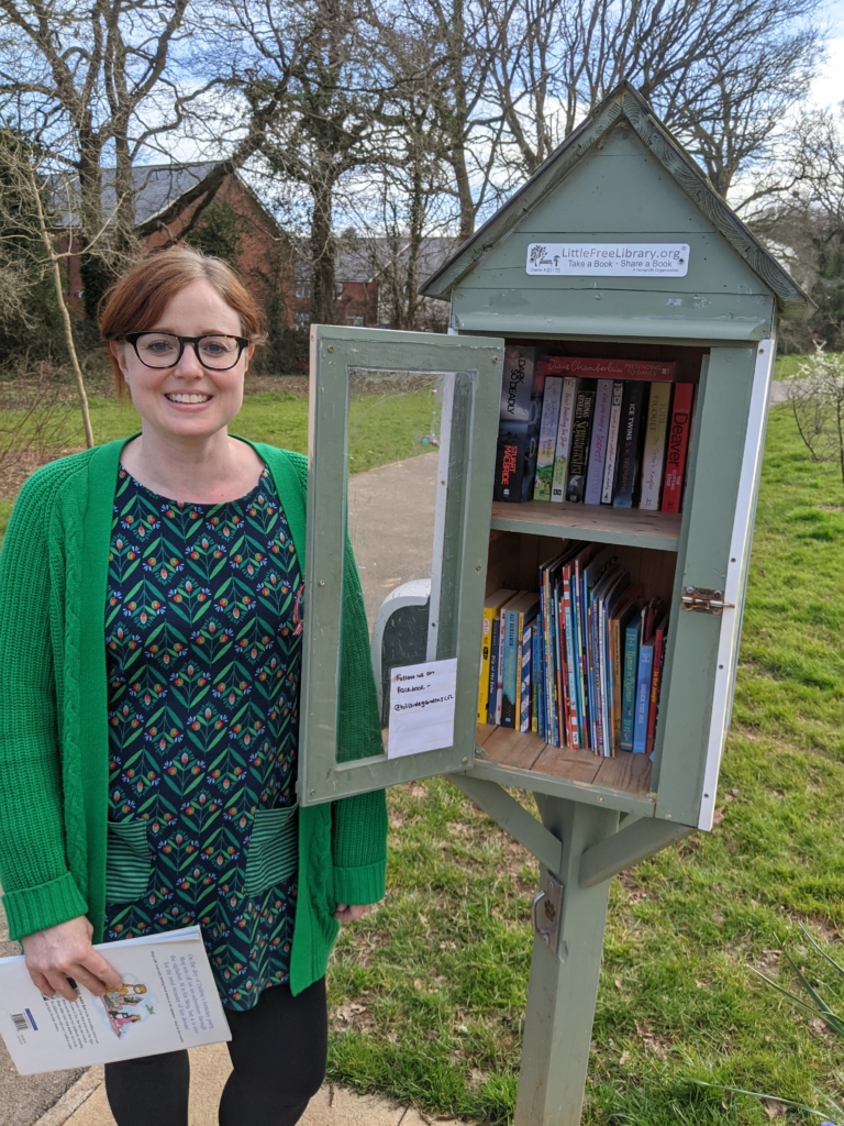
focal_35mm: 27
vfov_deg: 65.3
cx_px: 422
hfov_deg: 51.4
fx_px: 878
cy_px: 563
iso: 53
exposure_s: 1/1174
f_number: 1.8
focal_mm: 4.44
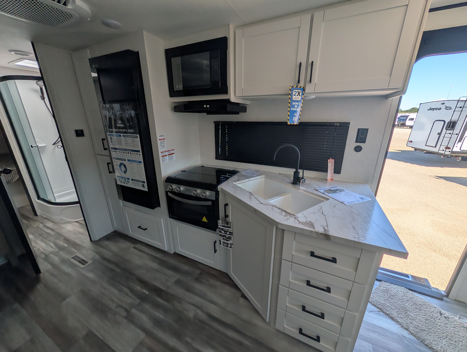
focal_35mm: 12
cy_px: 176
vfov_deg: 94.6
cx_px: 234
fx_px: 162
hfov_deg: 110.5
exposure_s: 1/579
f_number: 1.7
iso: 32
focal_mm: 2.02
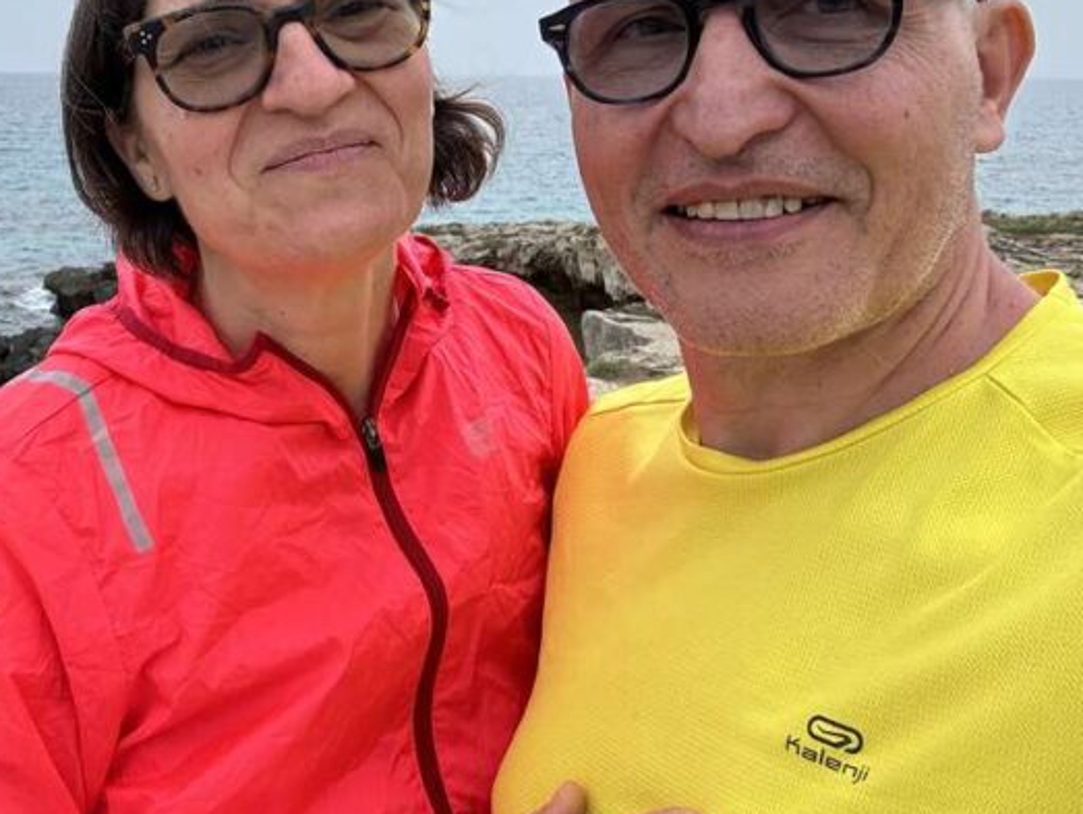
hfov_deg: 40.2
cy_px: 141
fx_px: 1409
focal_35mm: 45
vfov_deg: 31.2
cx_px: 205
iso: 25
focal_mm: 2.69
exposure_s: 1/235
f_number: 1.9
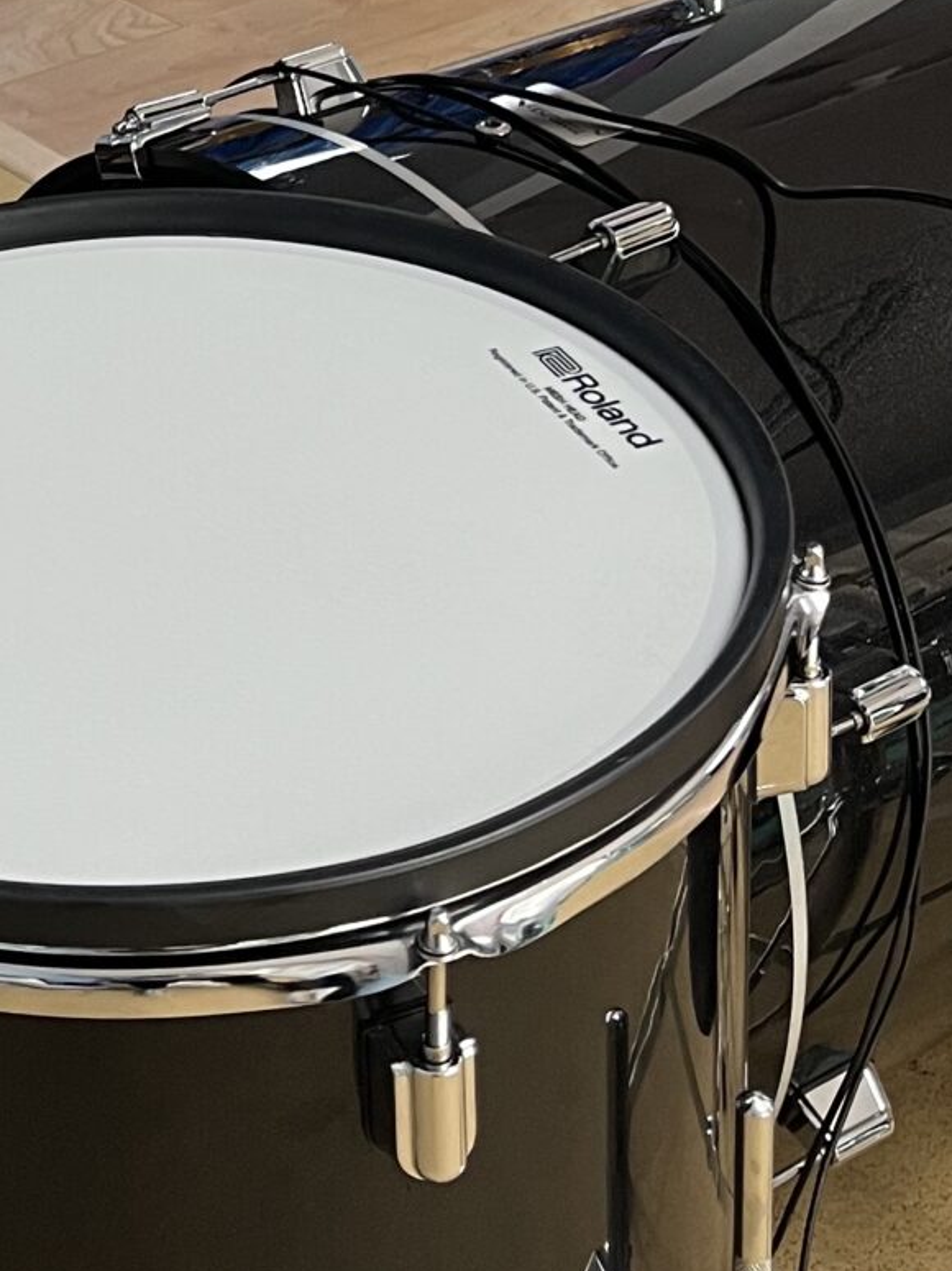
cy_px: -179
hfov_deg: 16.7
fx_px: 3155
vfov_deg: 21.4
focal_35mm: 86
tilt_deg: -20.2
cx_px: -66
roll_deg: +1.0
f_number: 1.6
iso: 125
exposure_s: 1/60
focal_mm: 5.1
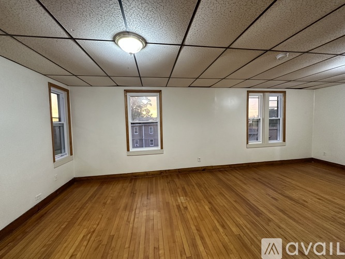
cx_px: 172
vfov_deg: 85.7
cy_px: 130
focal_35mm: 14
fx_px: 140
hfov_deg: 102.1
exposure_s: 1/60
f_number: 2.2
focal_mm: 2.22
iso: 400
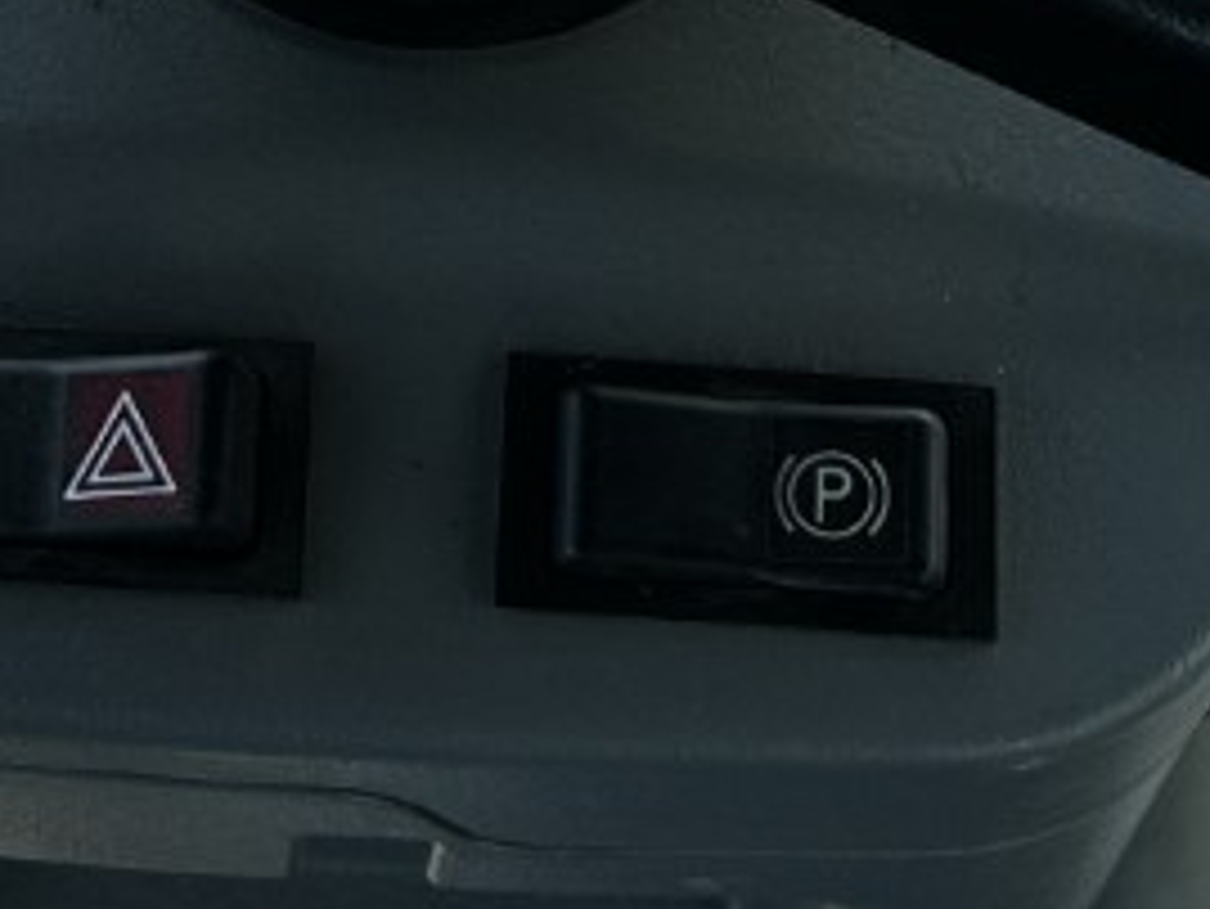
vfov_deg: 10.3
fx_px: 4861
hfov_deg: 14.2
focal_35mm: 139
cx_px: 387
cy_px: -436
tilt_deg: -47.1
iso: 50
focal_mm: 5.7
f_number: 1.5
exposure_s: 1/1038
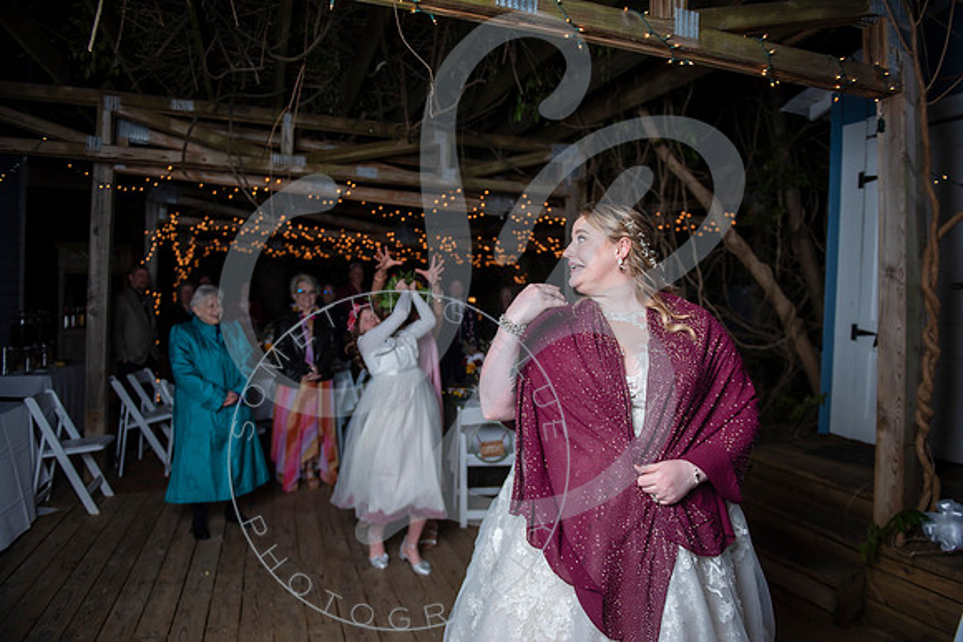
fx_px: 647
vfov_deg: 52.8
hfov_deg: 73.3
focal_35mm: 24
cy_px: 321
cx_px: 484
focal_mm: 24
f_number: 2.8
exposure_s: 1/160
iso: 100
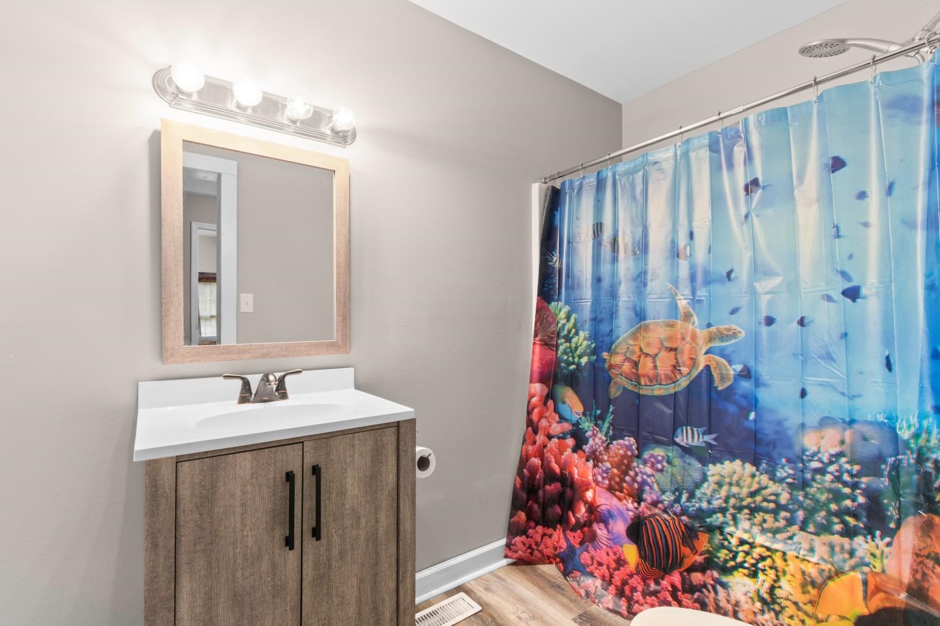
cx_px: 470
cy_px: 313
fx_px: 418
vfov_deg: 73.7
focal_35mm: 16
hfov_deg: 96.7
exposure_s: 1/10
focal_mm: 11
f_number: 4.8
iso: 100
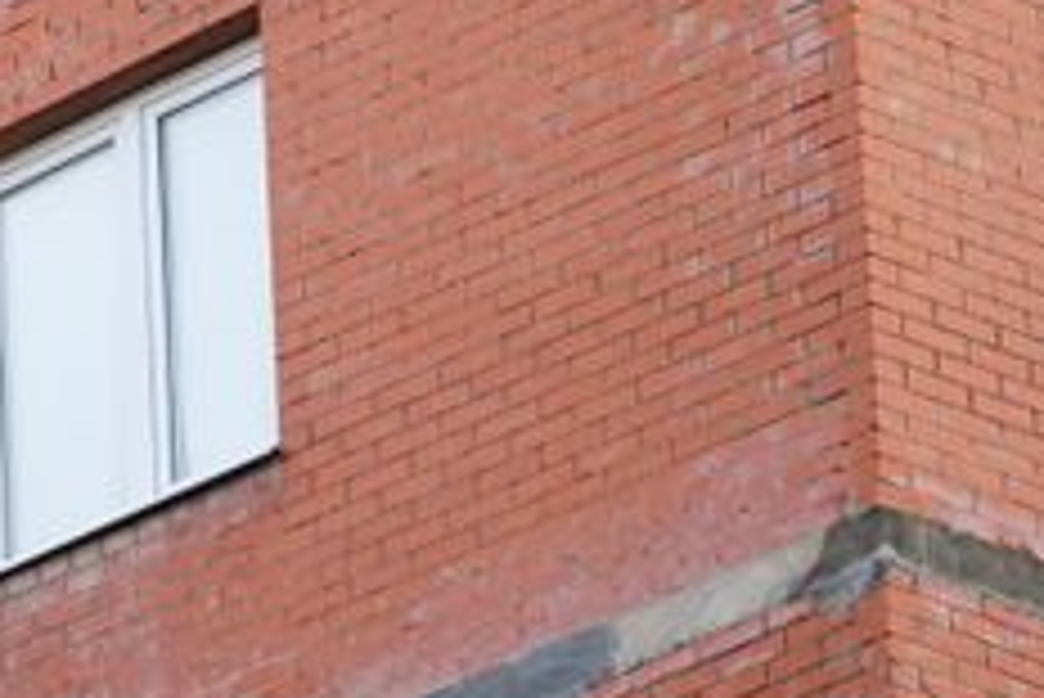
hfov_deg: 3.4
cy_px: -203
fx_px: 17468
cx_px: -20
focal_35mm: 602
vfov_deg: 2.3
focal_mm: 200
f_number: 3.2
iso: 400
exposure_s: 1/2000
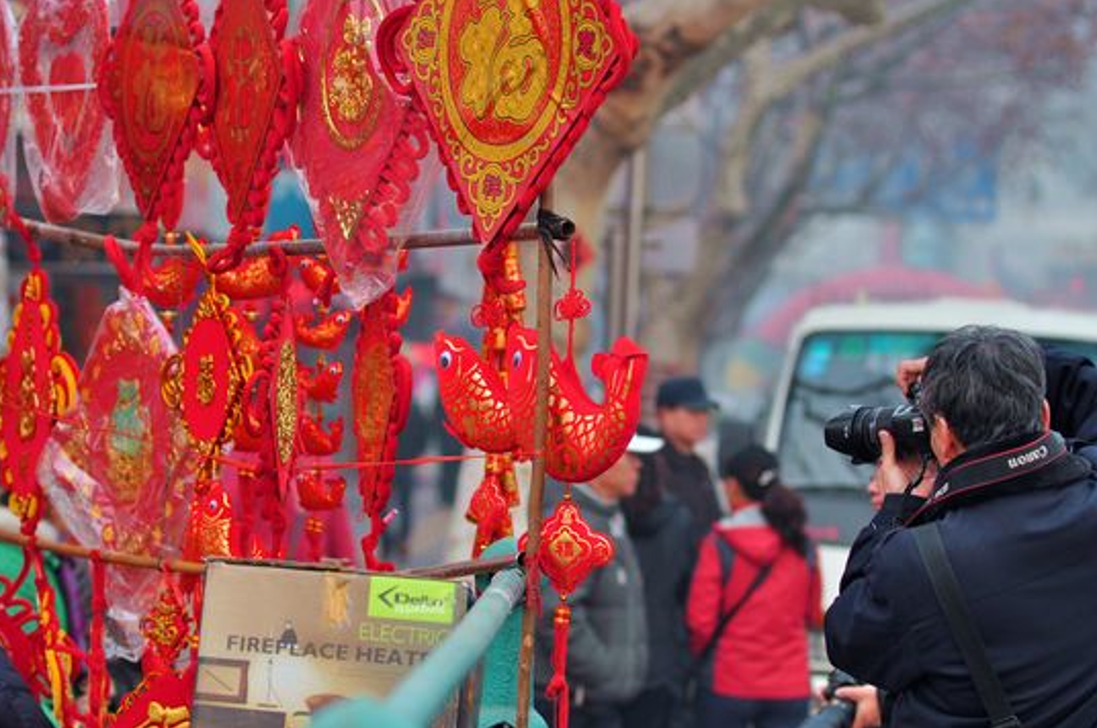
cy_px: 367
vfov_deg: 8.5
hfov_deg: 12.7
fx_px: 4916
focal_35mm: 162
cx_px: 548
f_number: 4
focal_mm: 105
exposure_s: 1/250
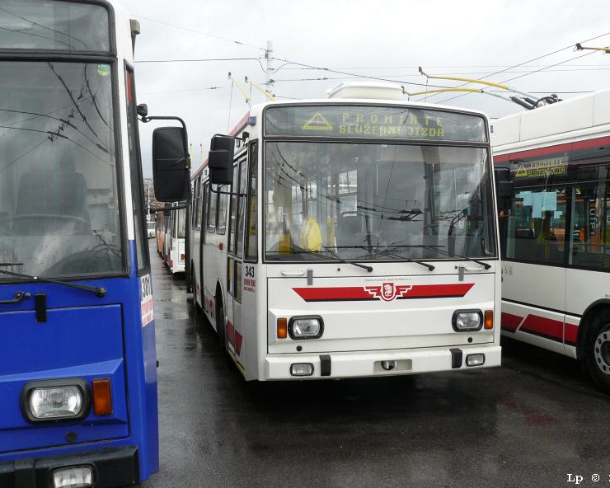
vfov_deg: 39.2
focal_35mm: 38
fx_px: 686
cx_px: 320
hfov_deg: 47.9
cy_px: 246
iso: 100
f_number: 4
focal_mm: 6
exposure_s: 1/250
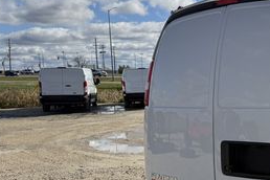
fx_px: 465
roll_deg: +1.3
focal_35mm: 62
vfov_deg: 21.7
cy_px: 139
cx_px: 319
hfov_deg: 28.4
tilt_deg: -6.6
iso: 100
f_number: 1.78
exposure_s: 1/9091
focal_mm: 6.76
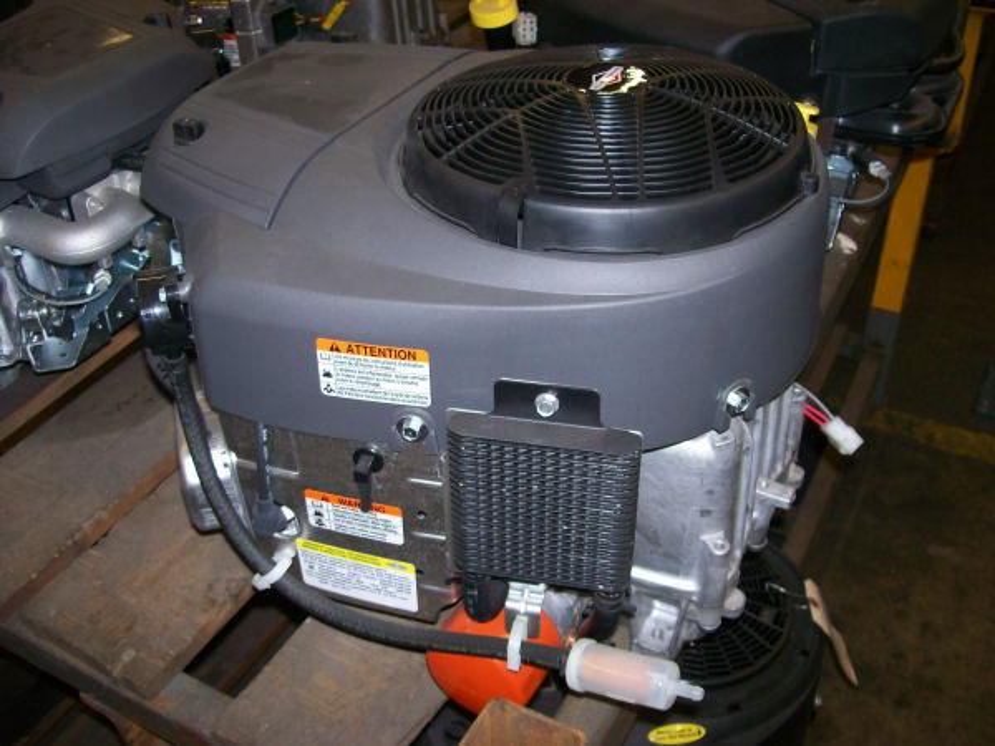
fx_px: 1035
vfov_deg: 39.7
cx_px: 498
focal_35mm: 36
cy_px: 373
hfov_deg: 51.4
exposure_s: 1/64
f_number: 2.7
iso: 80
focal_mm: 6
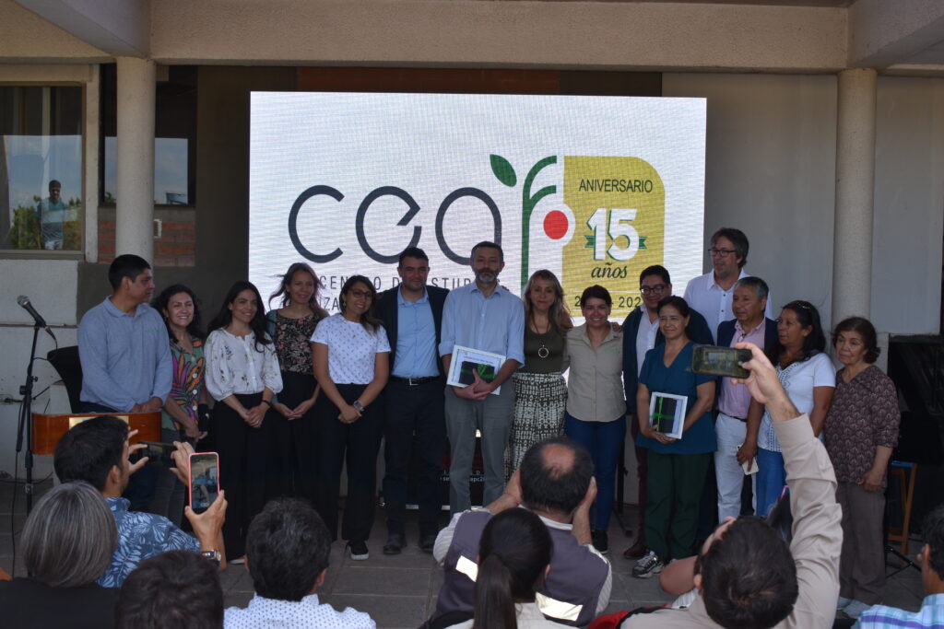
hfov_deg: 45.0
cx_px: 472
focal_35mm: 44
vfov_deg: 30.9
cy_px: 314
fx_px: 1141
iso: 100
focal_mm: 29
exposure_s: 1/200
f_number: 5.6
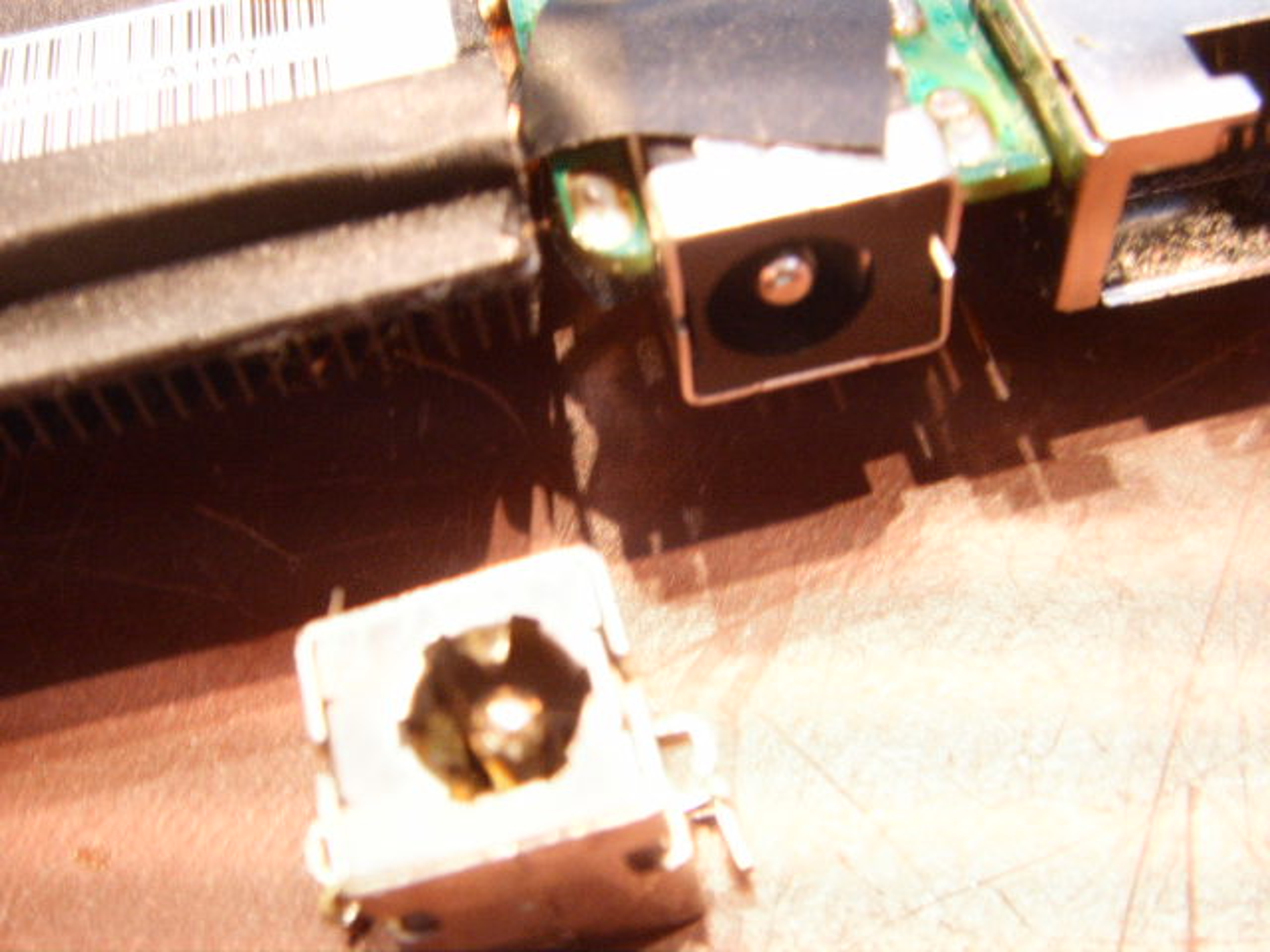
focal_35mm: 39
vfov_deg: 36.8
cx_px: 635
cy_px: 476
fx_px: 1431
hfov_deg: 47.9
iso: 152
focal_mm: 6.6
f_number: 3.5
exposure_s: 1/8
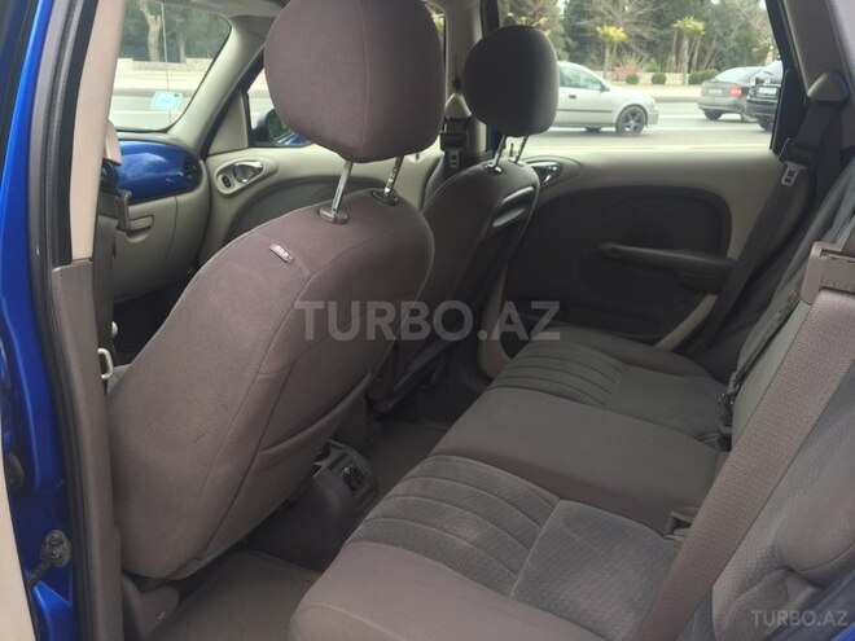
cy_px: 320
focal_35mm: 29
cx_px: 428
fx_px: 716
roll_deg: -2.1
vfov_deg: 48.2
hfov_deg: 61.7
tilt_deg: -19.1
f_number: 2.2
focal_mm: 4.15
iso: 32
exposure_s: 1/100
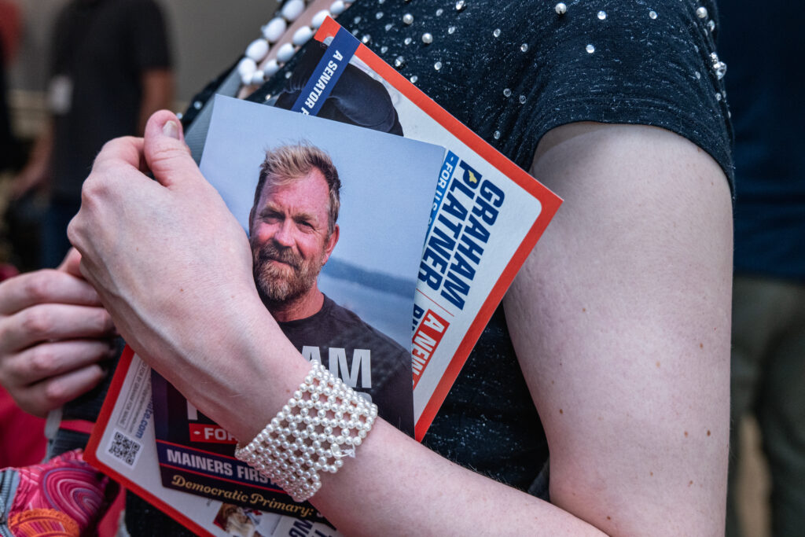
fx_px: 1386
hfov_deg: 32.4
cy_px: 268
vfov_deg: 21.9
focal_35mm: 62
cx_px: 402
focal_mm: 62
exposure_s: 1/200
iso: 2000
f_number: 7.1
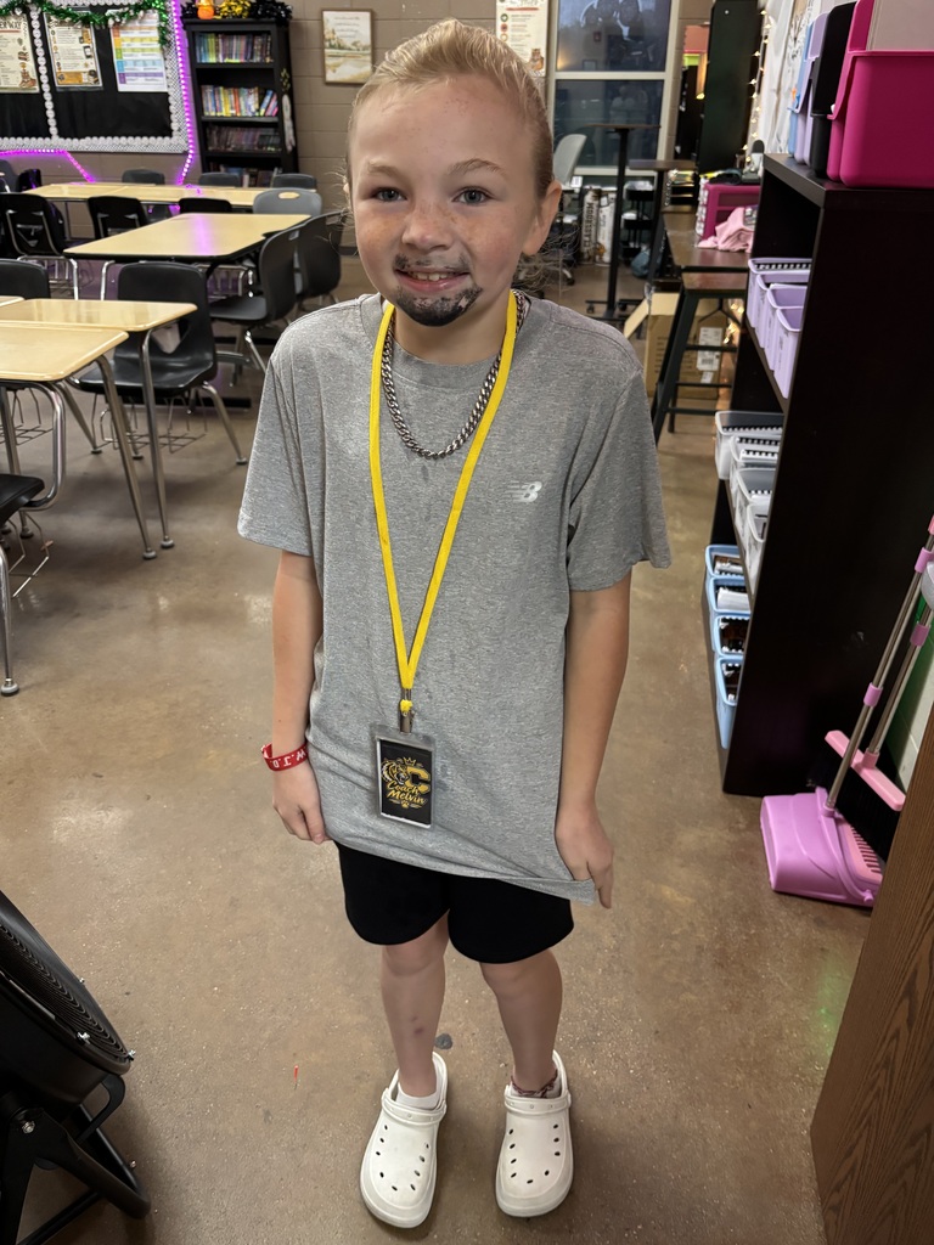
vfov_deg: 67.3
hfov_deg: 53.1
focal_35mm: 26
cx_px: 467
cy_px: 622
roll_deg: -0.8
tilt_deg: -29.1
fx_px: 935
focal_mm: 5.96
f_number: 1.6
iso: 400
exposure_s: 1/60
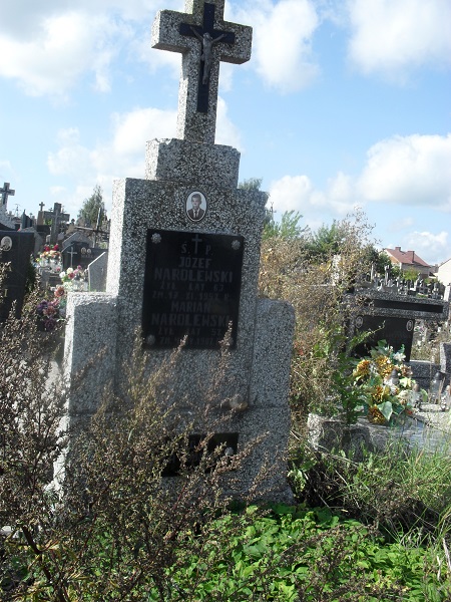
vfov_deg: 52.6
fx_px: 608
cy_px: 301
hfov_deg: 40.7
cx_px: 226
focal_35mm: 35
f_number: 8.4
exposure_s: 1/125
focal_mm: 6.3
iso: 100
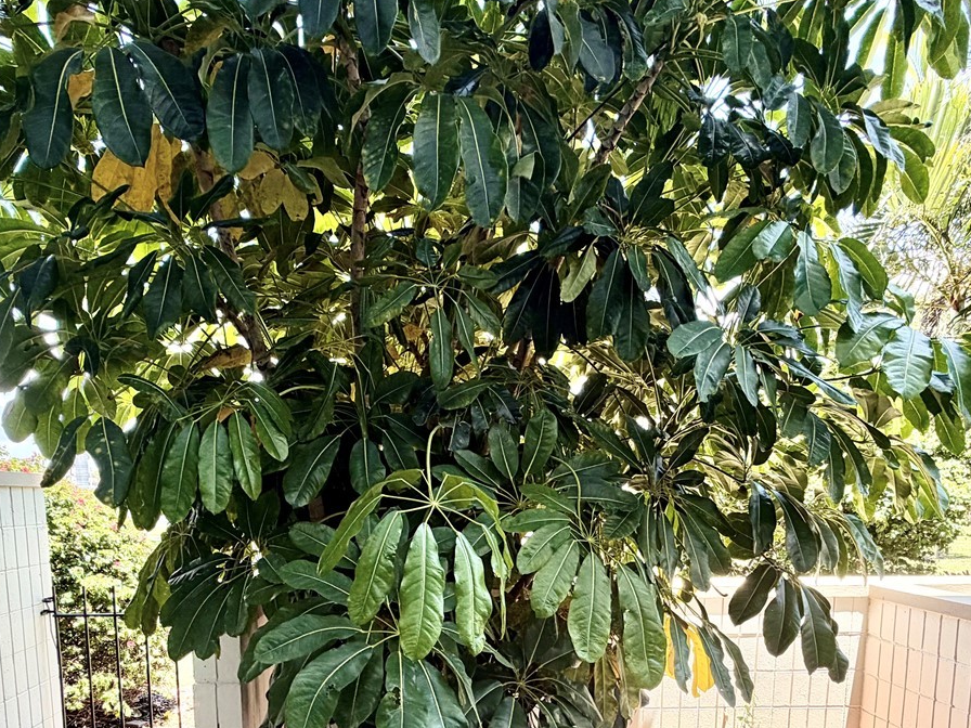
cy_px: 584
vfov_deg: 51.4
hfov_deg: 69.3
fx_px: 701
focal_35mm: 25
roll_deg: +0.0
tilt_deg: -8.4
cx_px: 452
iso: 50
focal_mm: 2.22
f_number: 2.2
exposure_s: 1/146
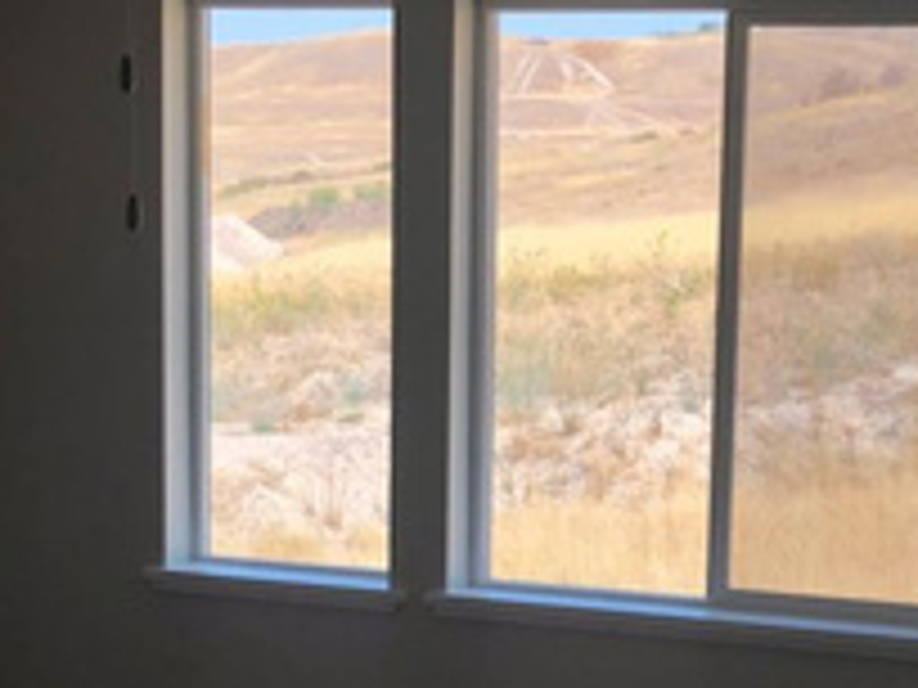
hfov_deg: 22.1
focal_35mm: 88
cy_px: 540
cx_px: 626
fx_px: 2334
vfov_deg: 16.7
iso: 20
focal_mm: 4
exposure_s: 1/289
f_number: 1.8
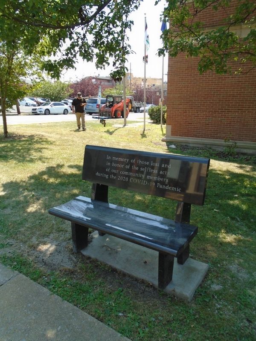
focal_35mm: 26
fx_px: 256
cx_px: 128
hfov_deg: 53.1
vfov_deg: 67.3
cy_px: 170
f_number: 3.2
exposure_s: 1/320
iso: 100
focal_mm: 4.6
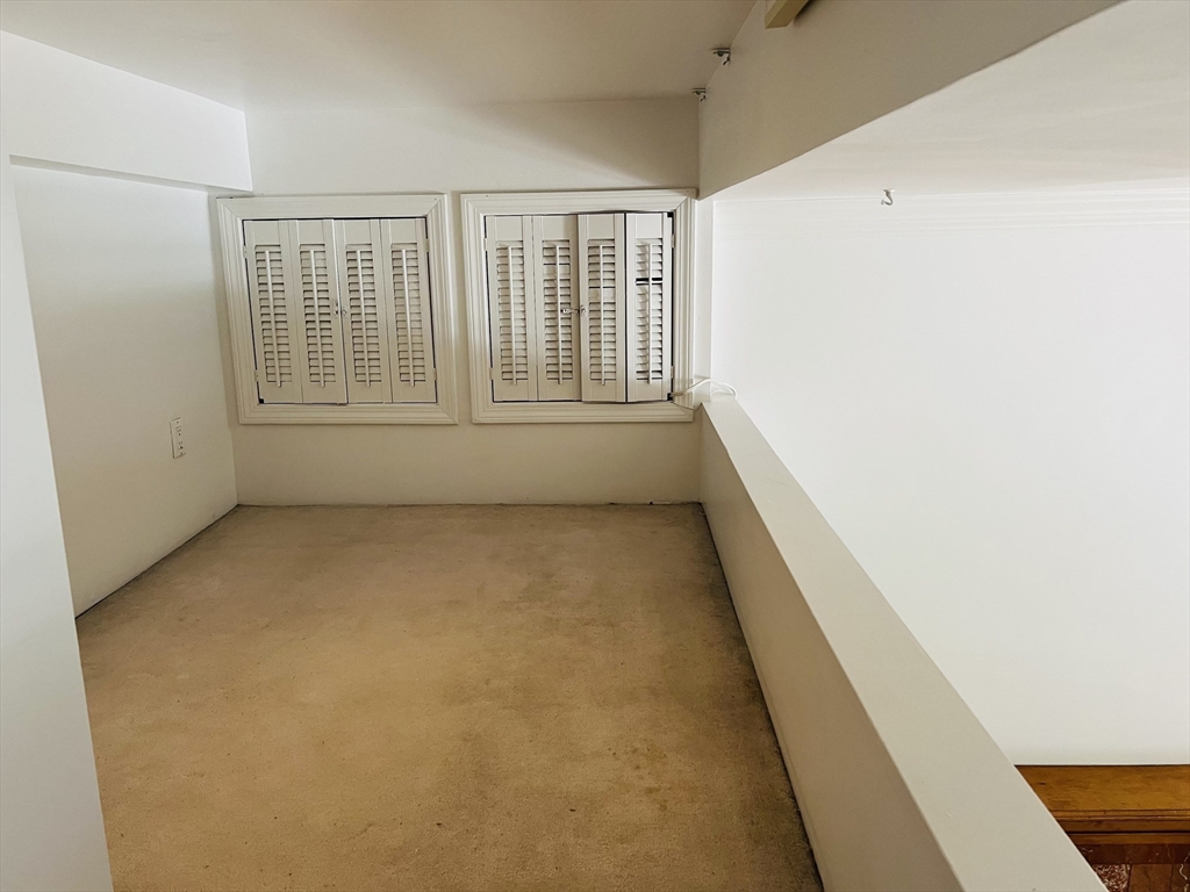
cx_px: 595
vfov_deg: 53.1
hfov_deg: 67.3
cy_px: 446
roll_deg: +0.7
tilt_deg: -12.6
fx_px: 894
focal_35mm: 26
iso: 100
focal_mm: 5.7
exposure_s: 1/60
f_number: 1.5
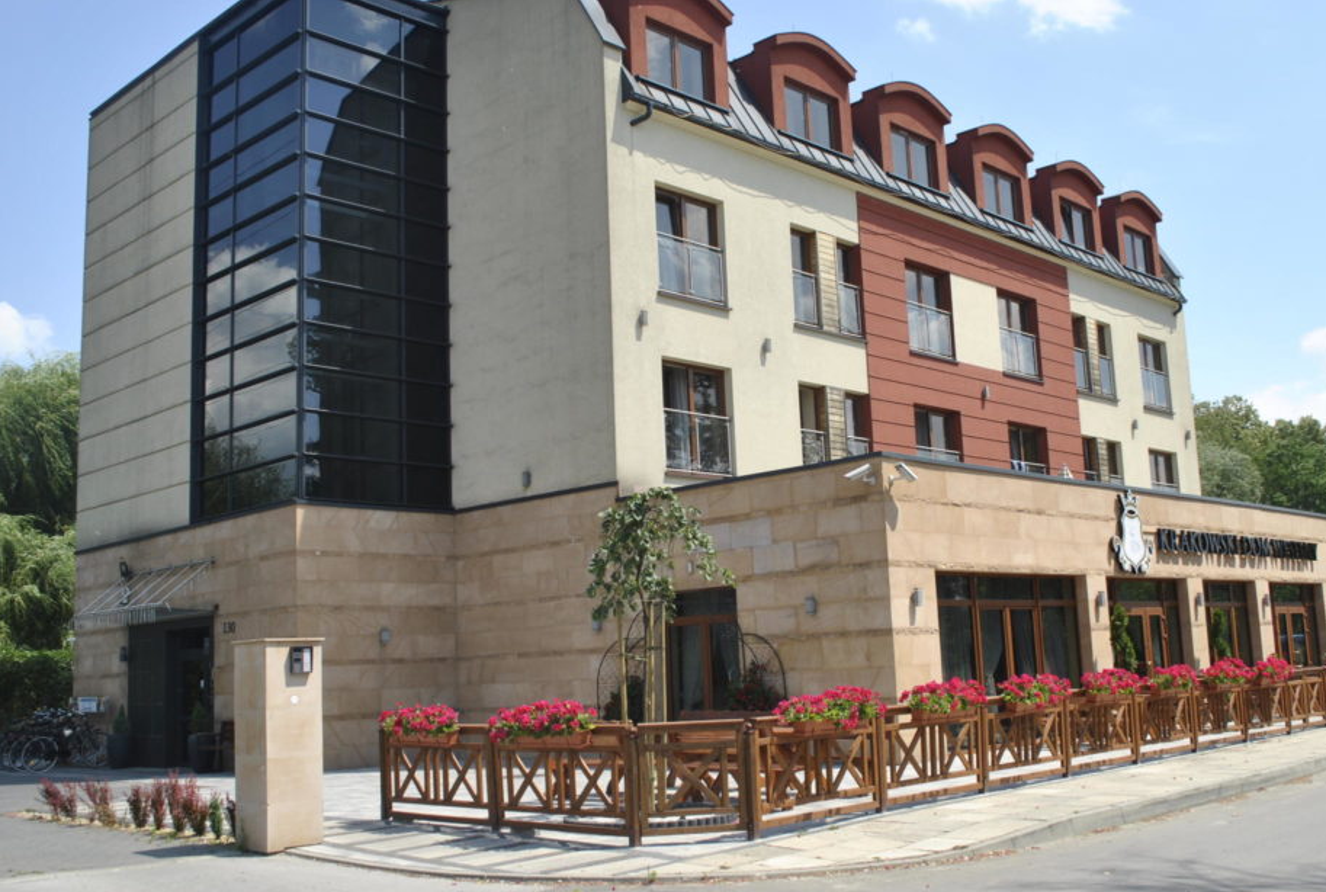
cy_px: 440
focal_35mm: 37
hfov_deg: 51.8
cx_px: 686
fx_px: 1366
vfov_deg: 36.1
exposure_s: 1/200
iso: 100
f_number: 7.1
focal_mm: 22
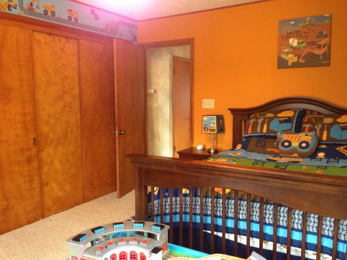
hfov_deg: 55.4
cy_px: 130
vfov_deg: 42.9
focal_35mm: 33
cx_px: 174
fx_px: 331
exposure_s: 1/20
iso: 320
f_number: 2.4
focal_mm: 4.13
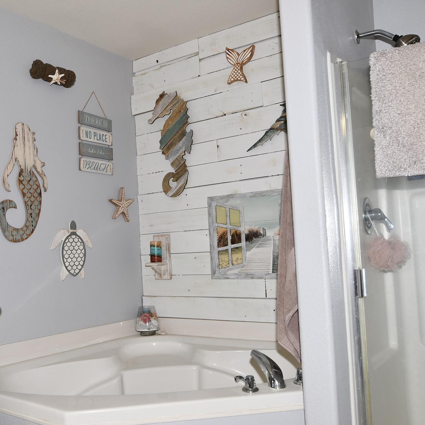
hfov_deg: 45.6
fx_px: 500
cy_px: 213
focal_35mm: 36
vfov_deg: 46.0
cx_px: 154
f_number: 4.5
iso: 125
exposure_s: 1/60
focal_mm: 14
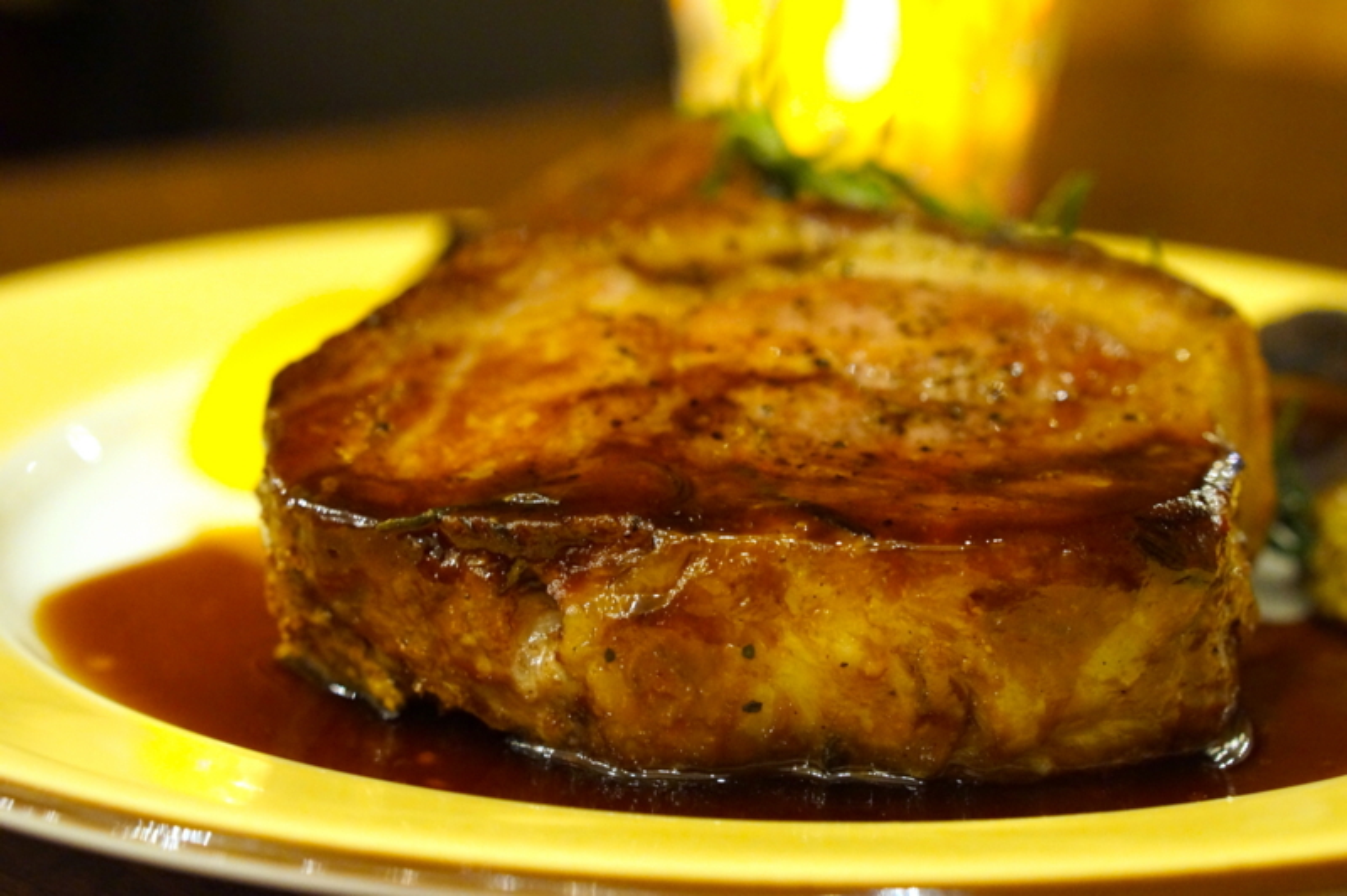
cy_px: 448
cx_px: 674
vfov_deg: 18.2
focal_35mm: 75
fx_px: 2804
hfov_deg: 27.0
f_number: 4
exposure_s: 1/6
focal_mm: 50
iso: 3200
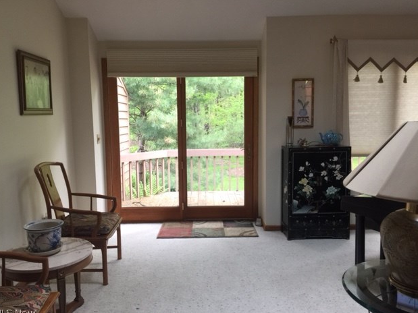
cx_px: 207
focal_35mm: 30
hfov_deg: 60.0
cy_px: 159
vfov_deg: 46.8
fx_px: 362
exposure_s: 1/30
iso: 50
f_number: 2.2
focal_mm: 4.15
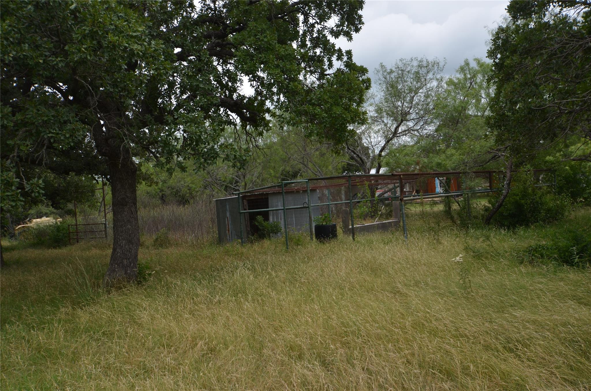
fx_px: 541
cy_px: 196
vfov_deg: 39.8
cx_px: 296
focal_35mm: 33
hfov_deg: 57.3
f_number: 8
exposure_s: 1/250
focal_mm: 22
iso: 140
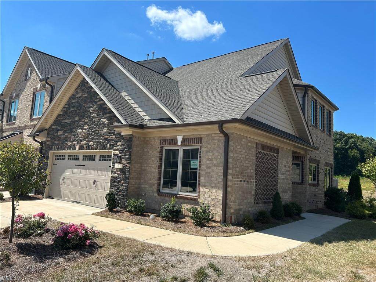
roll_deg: -3.1
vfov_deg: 53.1
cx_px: 188
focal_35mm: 26
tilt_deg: +6.8
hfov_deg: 67.3
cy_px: 141
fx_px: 282
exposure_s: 1/3257
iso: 50
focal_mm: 5.7
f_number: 1.5
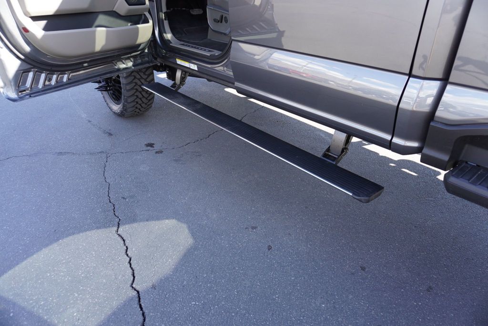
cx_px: 244
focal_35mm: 24
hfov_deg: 73.7
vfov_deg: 53.2
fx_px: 326
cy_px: 163
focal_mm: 16
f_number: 4
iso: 200
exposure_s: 1/160
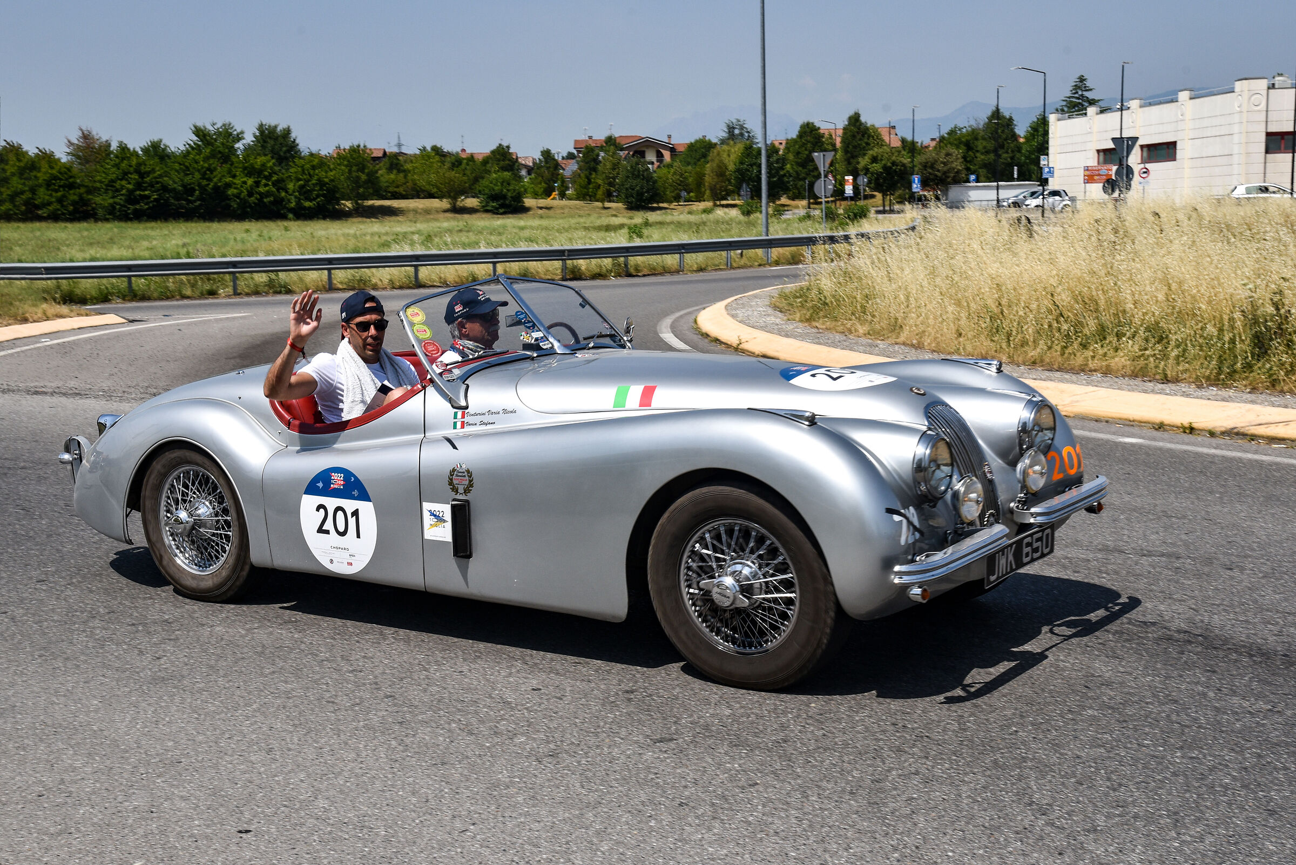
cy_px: 432
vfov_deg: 33.4
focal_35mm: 40
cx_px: 648
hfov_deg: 48.4
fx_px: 1440
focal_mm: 40
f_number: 11
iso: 200
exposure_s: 1/500
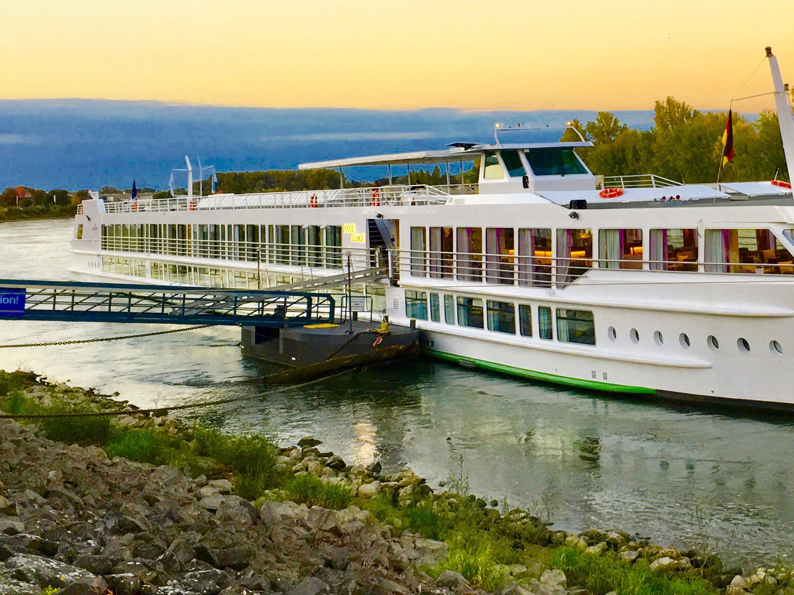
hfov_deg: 28.0
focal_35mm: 67
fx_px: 1537
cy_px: 216
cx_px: 692
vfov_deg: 21.9
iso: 40
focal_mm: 4.15
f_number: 2.2
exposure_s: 1/100
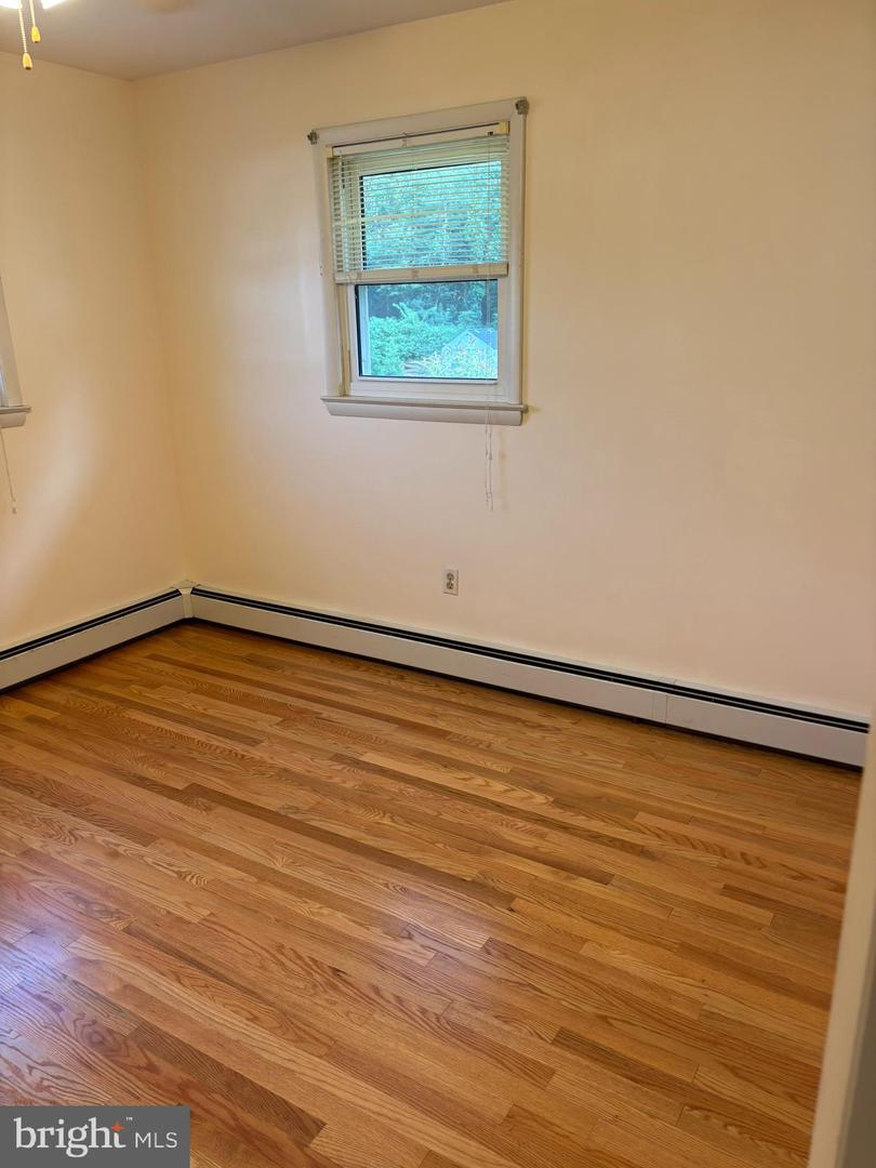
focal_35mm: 26
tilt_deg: -18.6
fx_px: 877
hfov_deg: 53.1
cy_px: 584
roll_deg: +0.8
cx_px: 438
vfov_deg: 67.3
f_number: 1.6
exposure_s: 1/60
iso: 64
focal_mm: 5.96
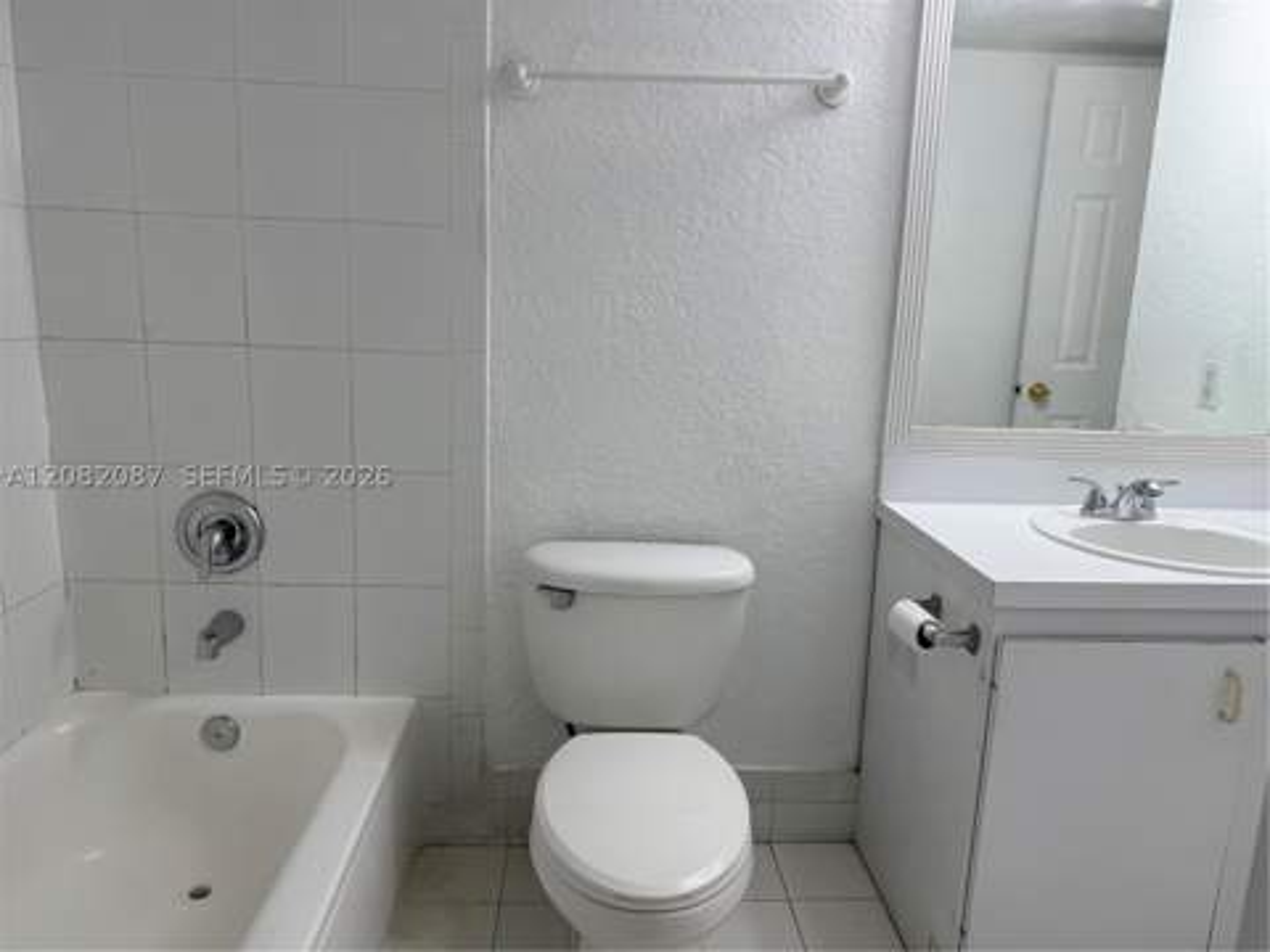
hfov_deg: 71.6
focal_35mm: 24
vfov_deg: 56.8
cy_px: 476
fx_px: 881
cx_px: 635
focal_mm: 6.76
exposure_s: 1/183
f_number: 1.78
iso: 64
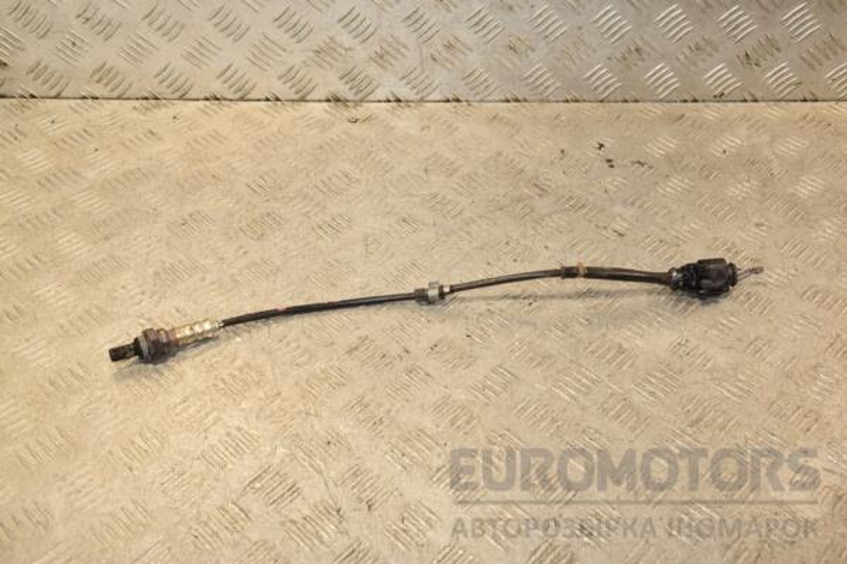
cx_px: 424
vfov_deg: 31.9
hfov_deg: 46.4
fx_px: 988
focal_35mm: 42
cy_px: 282
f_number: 6.3
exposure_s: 1/200
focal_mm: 28
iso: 800
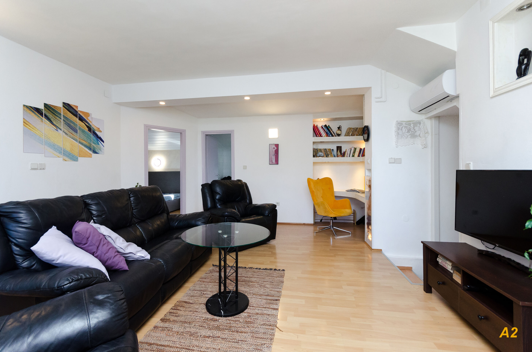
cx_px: 266
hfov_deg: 100.5
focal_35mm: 15
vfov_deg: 77.1
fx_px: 221
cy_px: 176
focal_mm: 10
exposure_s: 1/125
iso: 1250
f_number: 7.1
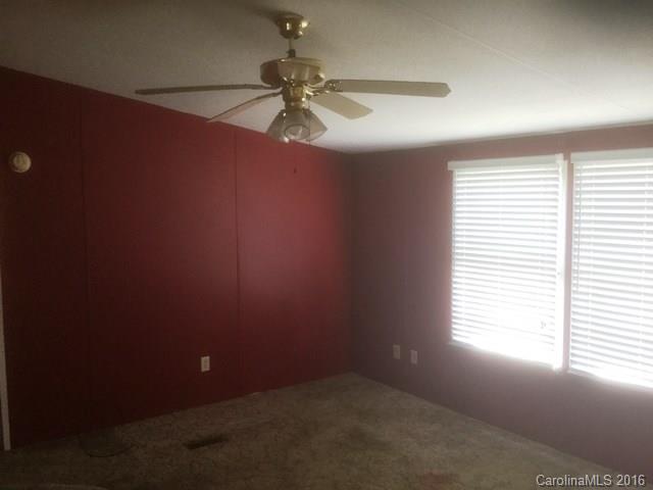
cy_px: 245
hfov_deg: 58.4
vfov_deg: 45.4
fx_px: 585
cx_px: 326
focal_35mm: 31
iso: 50
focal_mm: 3.3
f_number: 2.4
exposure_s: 1/30
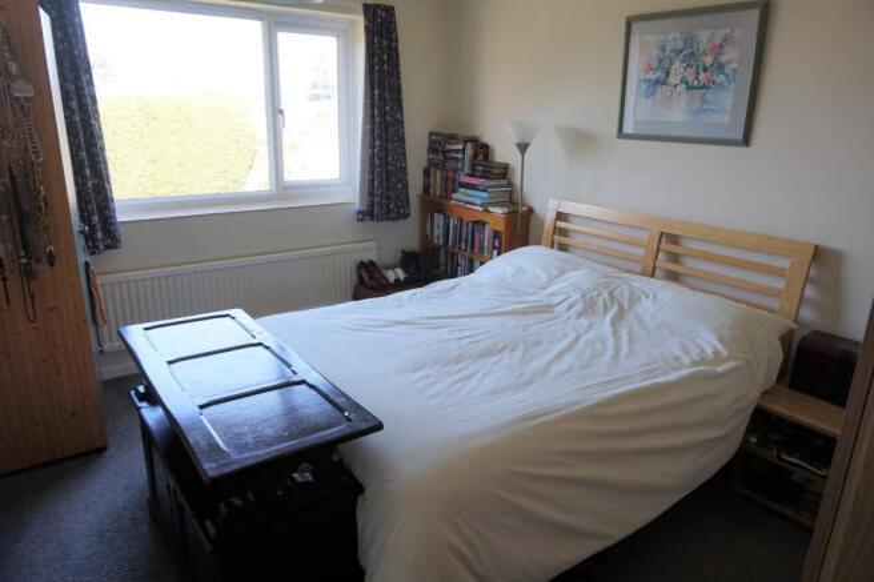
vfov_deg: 53.1
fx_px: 582
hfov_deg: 73.8
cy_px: 291
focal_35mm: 24
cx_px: 437
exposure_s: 1/60
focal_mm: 16
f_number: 4
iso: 125
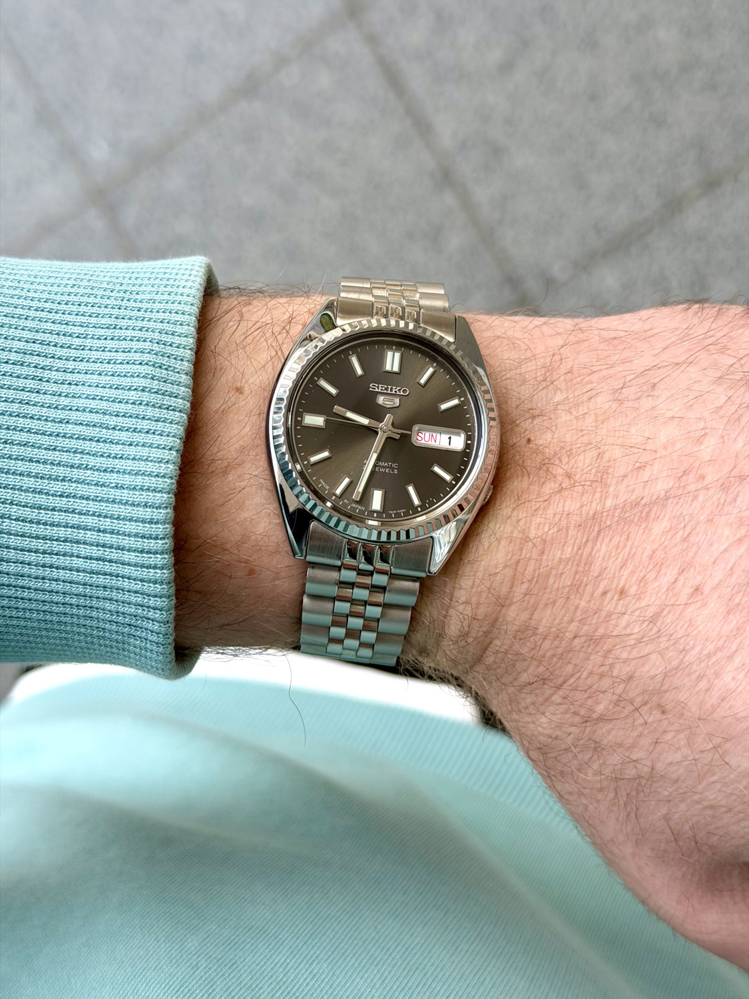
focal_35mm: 48
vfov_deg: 39.7
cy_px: 500
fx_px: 1385
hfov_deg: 30.3
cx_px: 374
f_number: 1.78
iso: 100
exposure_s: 1/118
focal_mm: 6.76
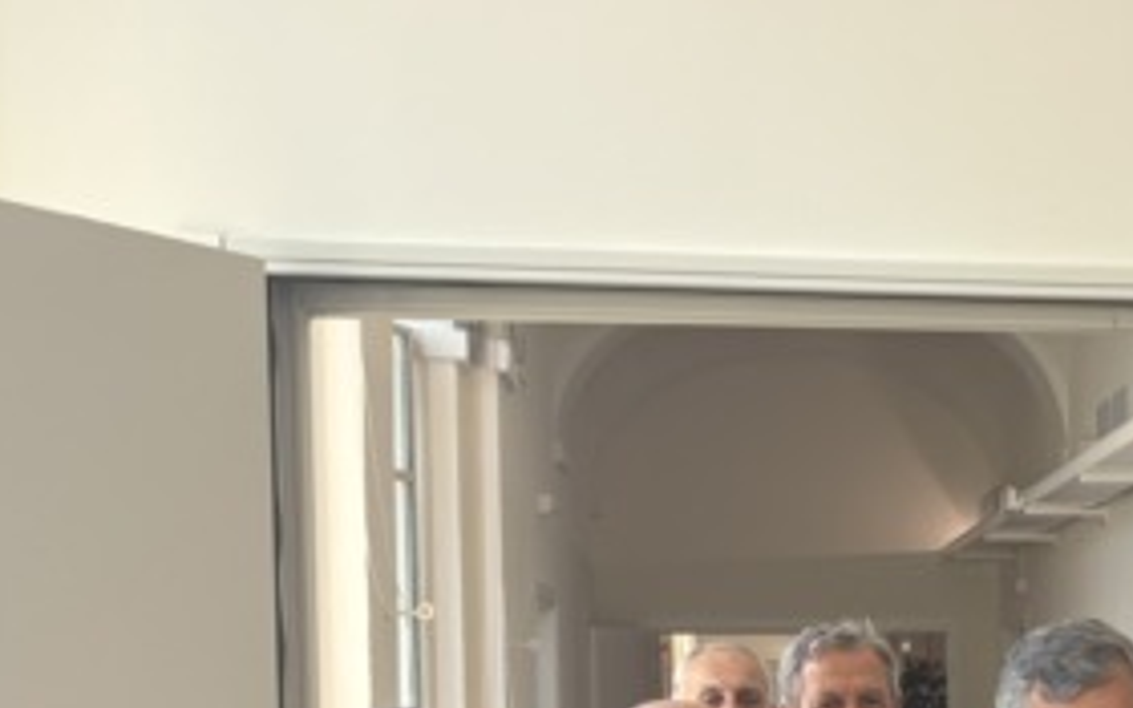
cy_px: 773
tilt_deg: -3.2
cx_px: 1080
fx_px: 1945
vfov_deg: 19.8
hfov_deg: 30.6
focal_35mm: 63
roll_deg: +0.8
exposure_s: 1/121
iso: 40
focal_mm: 5.96
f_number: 1.6
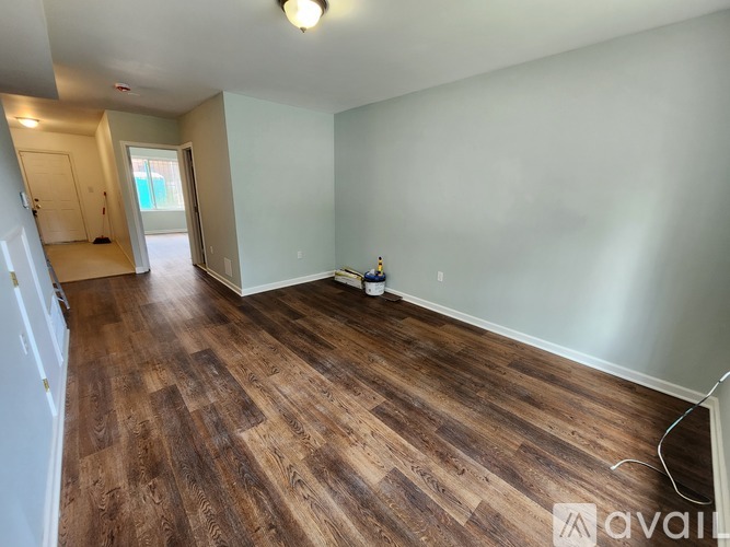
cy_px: 274
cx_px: 365
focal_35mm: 13
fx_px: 274
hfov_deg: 106.2
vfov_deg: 89.9
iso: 320
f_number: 2.2
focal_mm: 2.2
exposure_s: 1/60
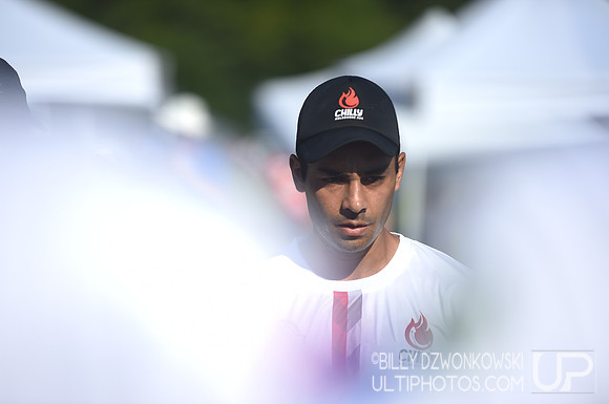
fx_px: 3379
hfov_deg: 10.3
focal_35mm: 200
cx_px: 304
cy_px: 202
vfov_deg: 6.8
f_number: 2.8
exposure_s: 1/1250
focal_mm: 200
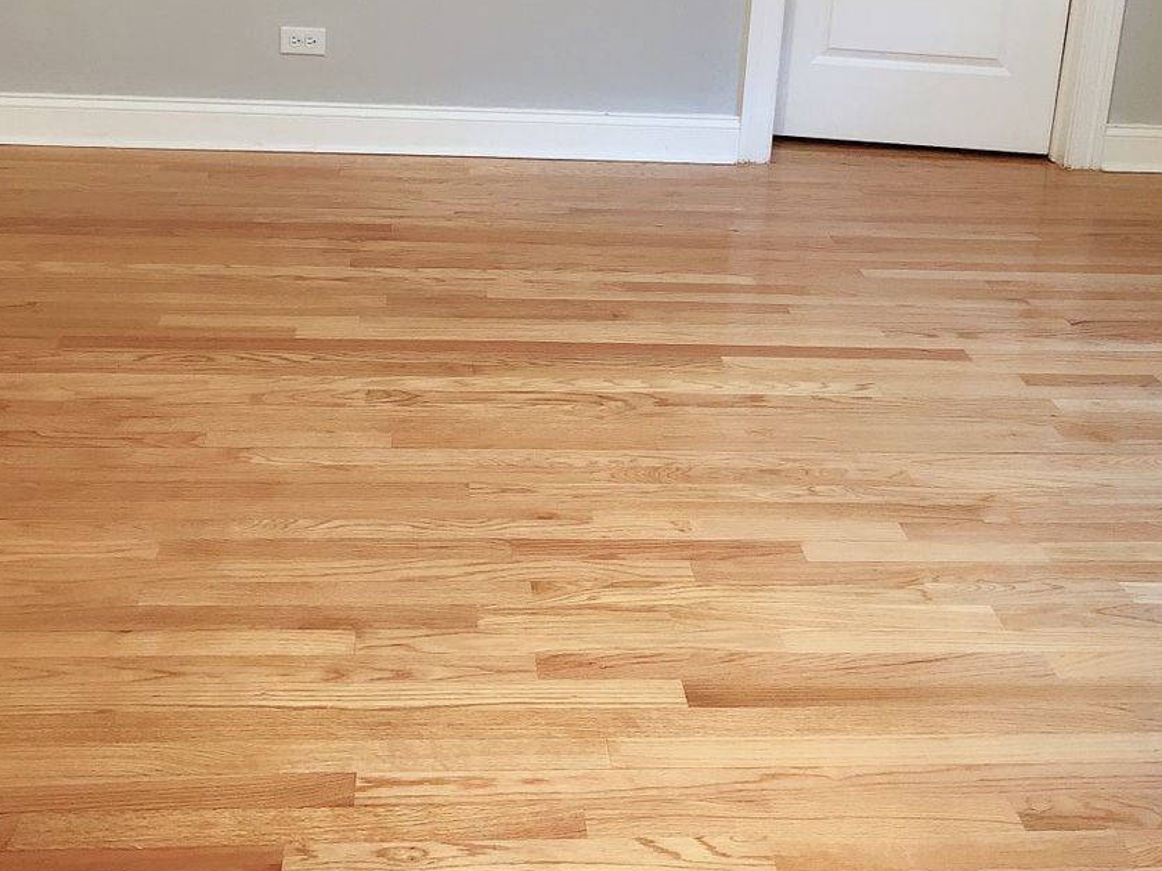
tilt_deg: -15.4
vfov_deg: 29.6
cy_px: 188
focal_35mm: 48
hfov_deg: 39.7
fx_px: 1611
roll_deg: -3.0
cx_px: 599
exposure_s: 1/11
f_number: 1.8
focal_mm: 4
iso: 100
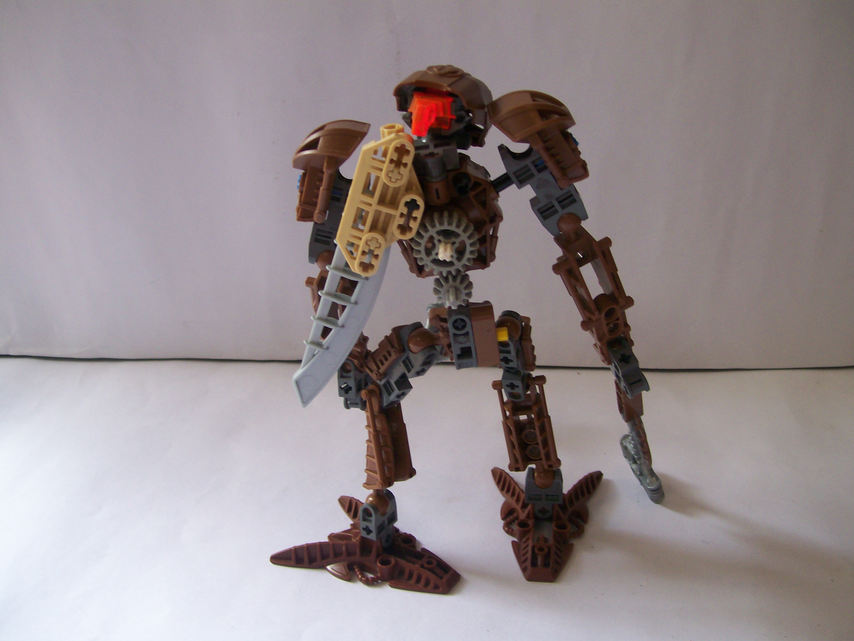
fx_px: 888
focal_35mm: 36
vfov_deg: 39.7
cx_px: 427
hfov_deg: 51.4
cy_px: 320
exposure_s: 1/62
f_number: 2.7
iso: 80
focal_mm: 6
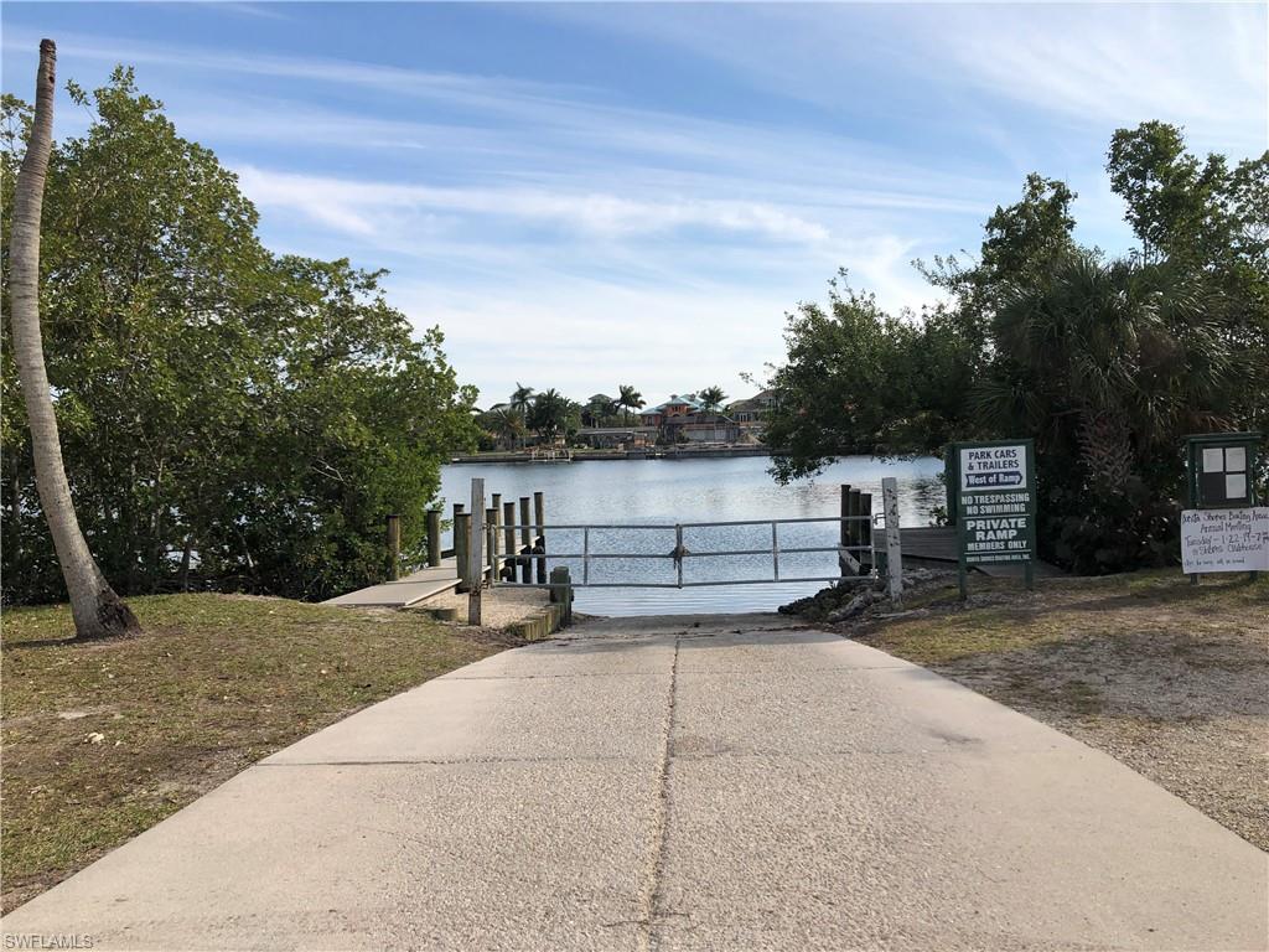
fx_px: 1026
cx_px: 634
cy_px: 476
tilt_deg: -2.9
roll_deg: +1.7
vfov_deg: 49.7
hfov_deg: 63.4
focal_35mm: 28
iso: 25
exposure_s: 1/2703
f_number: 1.8
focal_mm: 3.99
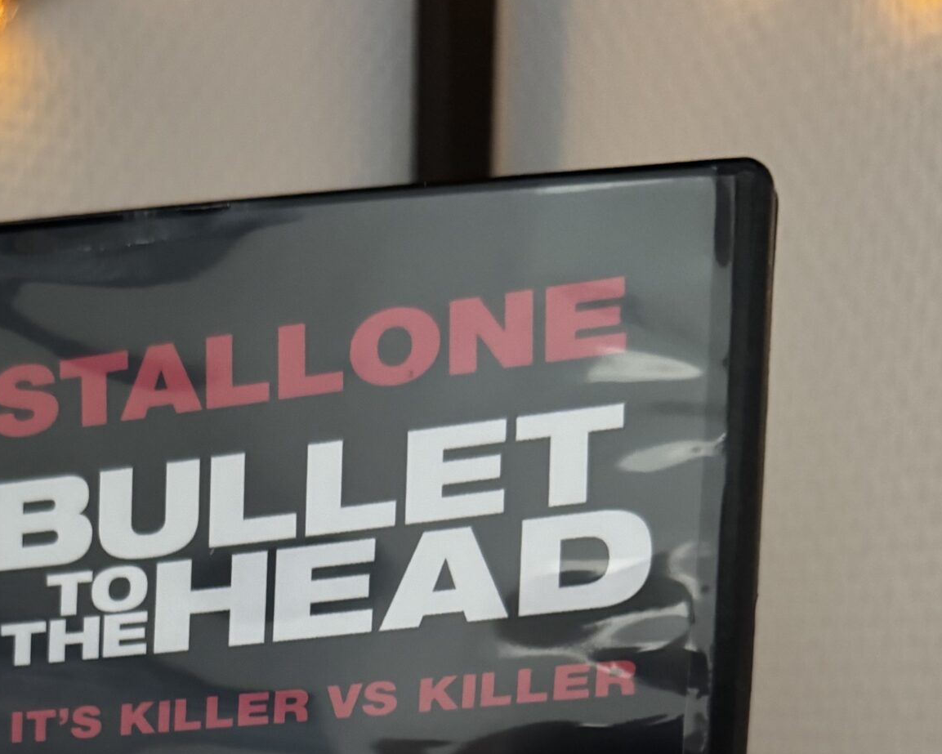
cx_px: 240
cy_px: 933
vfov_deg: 25.7
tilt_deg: -8.1
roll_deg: +0.2
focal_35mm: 52
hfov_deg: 35.2
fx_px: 1450
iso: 1000
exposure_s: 1/33
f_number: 1.78
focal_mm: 6.76
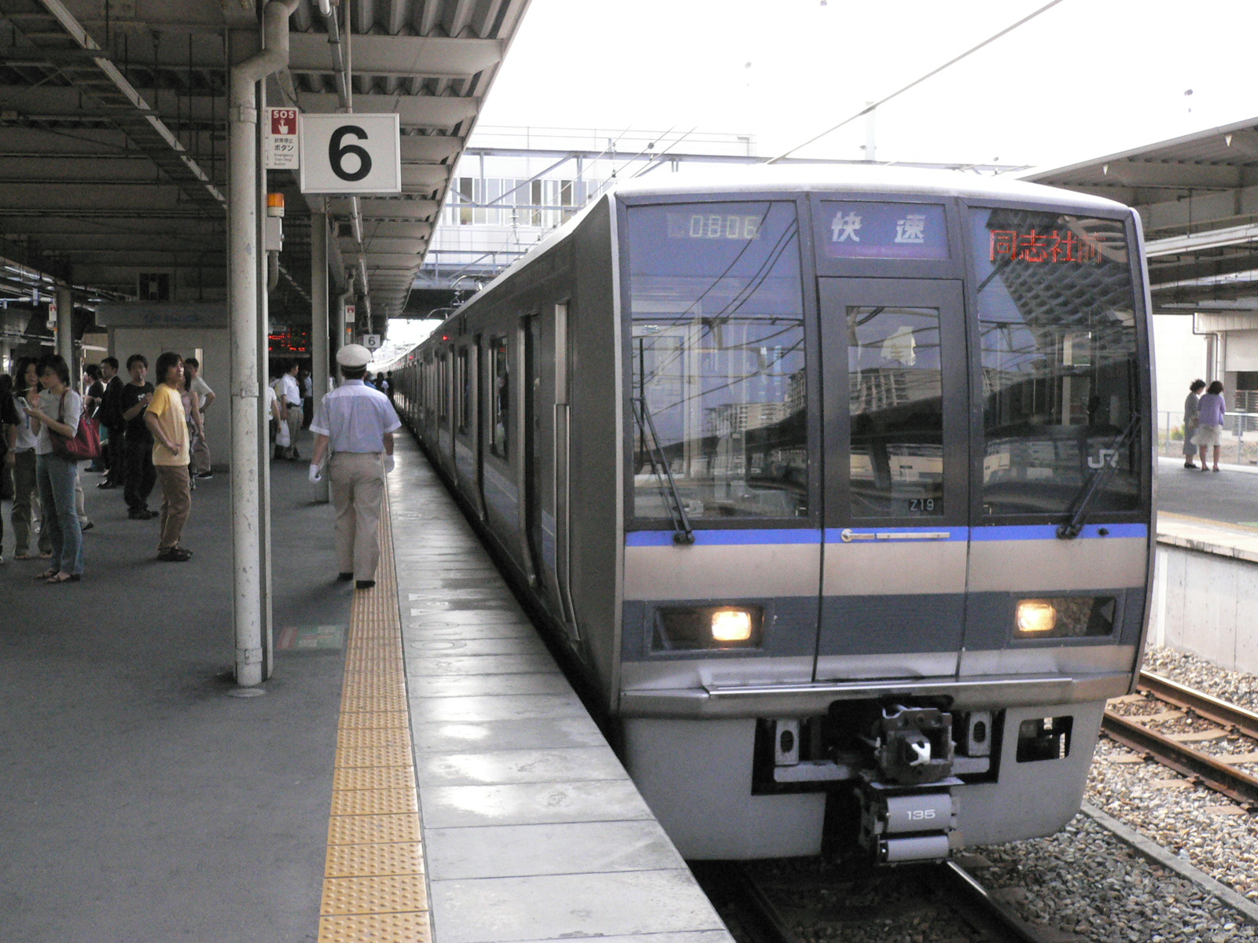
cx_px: 629
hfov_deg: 45.8
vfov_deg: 35.1
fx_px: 1490
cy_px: 472
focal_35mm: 41
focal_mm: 6.8
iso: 400
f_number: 3.1
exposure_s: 1/800
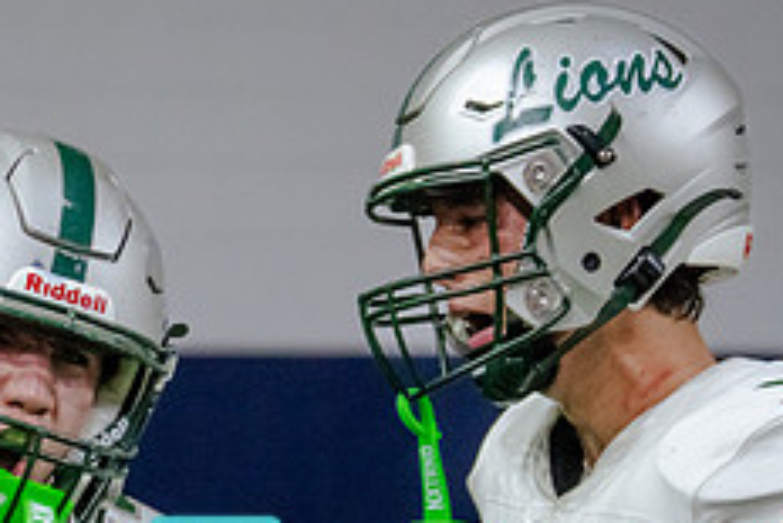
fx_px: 4940
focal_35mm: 227
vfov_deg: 6.0
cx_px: -150
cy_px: 595
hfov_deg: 9.0
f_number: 2.8
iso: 3200
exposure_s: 1/1250
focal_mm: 70
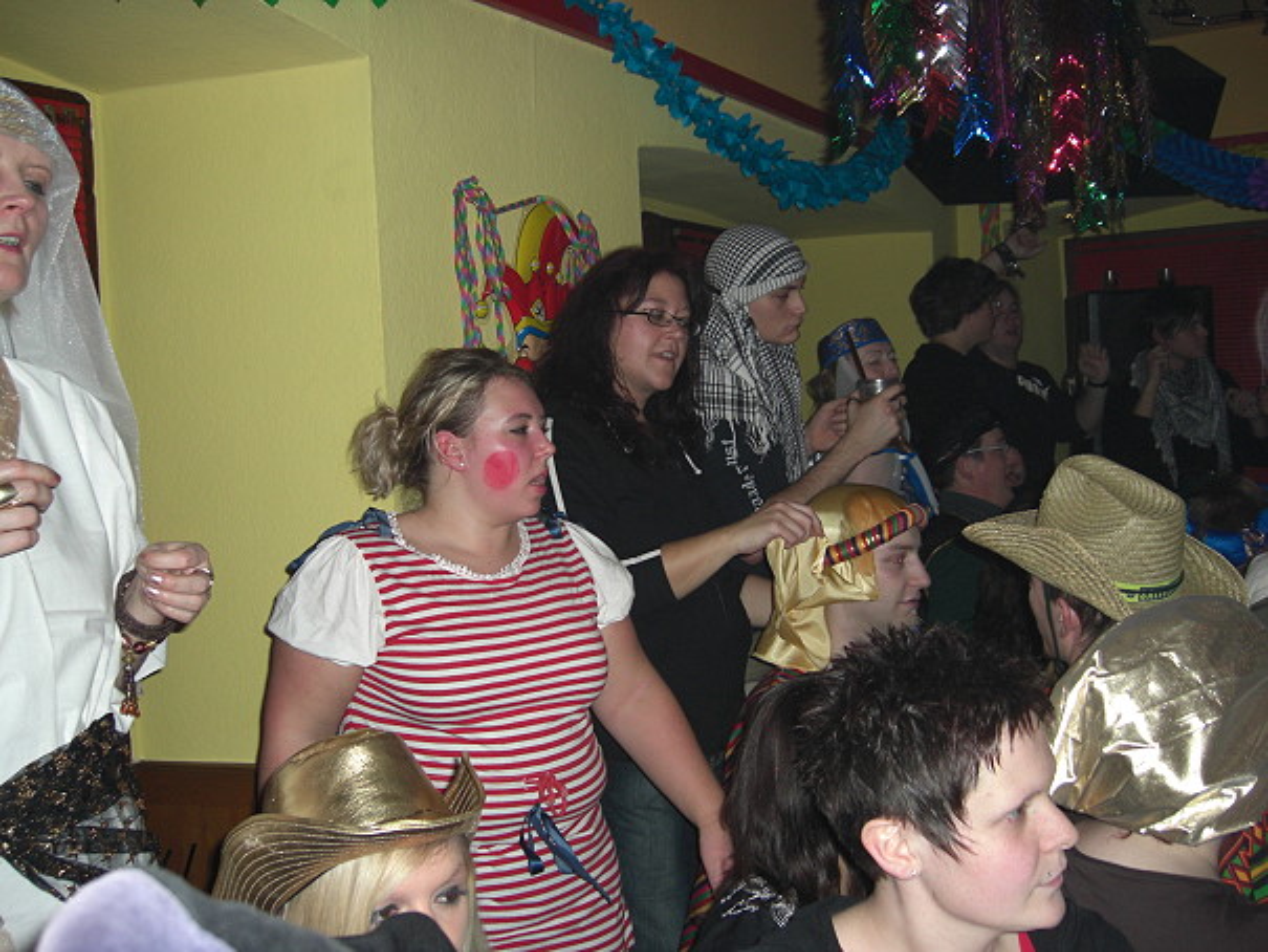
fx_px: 1392
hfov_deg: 49.0
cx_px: 634
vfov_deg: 37.7
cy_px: 476
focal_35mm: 38
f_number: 2.8
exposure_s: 1/60
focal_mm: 7.9
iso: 200
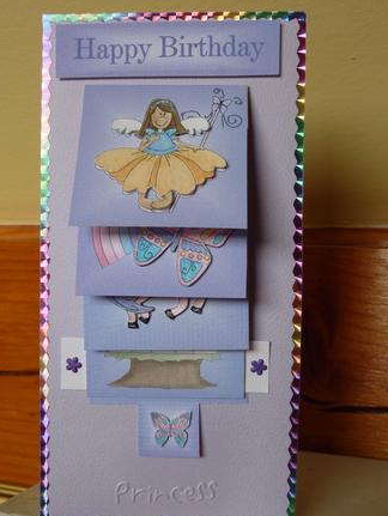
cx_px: 192
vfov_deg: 40.4
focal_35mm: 47
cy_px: 267
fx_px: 701
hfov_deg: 30.9
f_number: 3.7
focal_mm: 7.3
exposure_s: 1/30
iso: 250
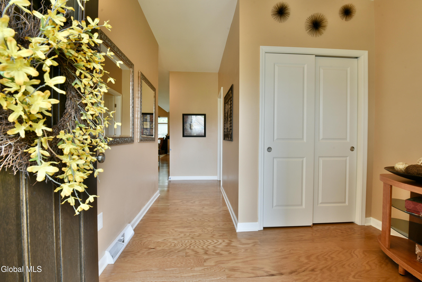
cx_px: 211
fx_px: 176
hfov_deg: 100.4
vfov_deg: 77.4
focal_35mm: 15
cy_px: 141
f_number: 11
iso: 800
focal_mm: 15
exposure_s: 1/40
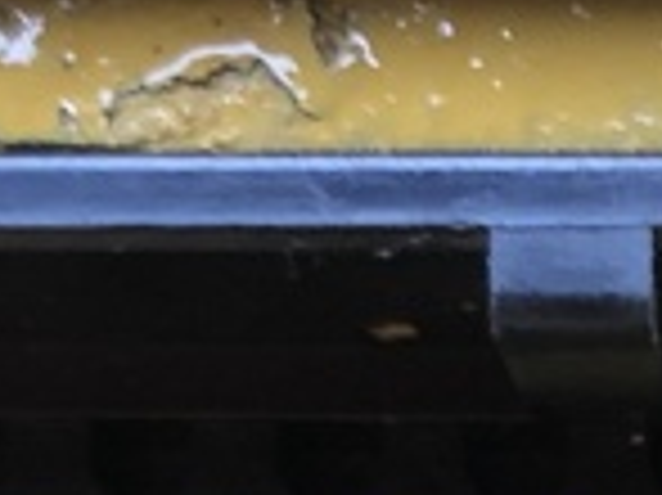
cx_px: 901
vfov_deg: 7.1
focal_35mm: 195
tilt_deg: -88.7
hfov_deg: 9.9
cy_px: 1197
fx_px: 3726
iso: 40
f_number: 1.8
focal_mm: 4
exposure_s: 1/17
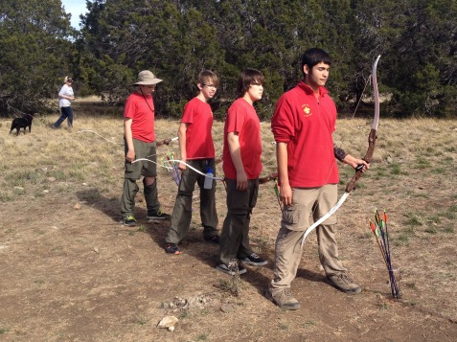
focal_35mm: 47
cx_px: 298
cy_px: 156
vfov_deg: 30.8
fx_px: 620
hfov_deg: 40.1
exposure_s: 1/986
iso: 50
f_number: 2.4
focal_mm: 4.28
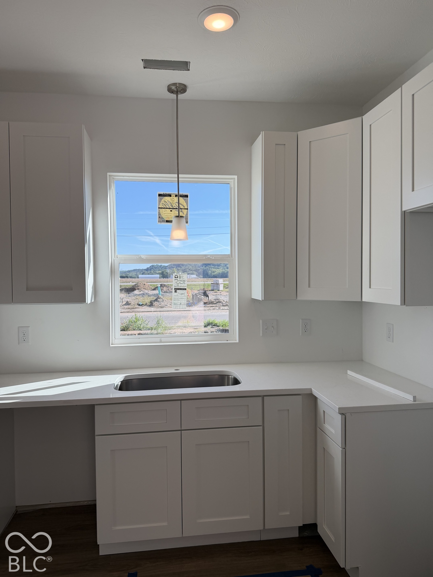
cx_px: 216
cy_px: 288
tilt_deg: -1.4
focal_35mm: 24
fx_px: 400
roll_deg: +0.5
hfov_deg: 56.8
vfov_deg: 71.6
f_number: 1.78
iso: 100
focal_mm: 6.76
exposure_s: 1/1553
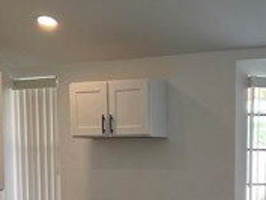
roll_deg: -0.1
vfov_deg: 15.3
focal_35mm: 94
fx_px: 723
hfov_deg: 20.8
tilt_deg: -6.1
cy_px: 229
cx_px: 162
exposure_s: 1/158
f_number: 1.5
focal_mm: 5.7
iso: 50
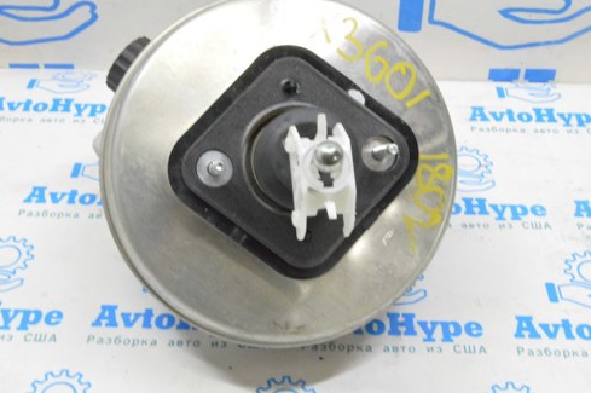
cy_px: 145
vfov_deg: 24.5
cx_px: 286
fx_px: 902
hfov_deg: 36.3
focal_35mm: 55
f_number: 20
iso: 6400
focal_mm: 28
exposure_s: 1/15
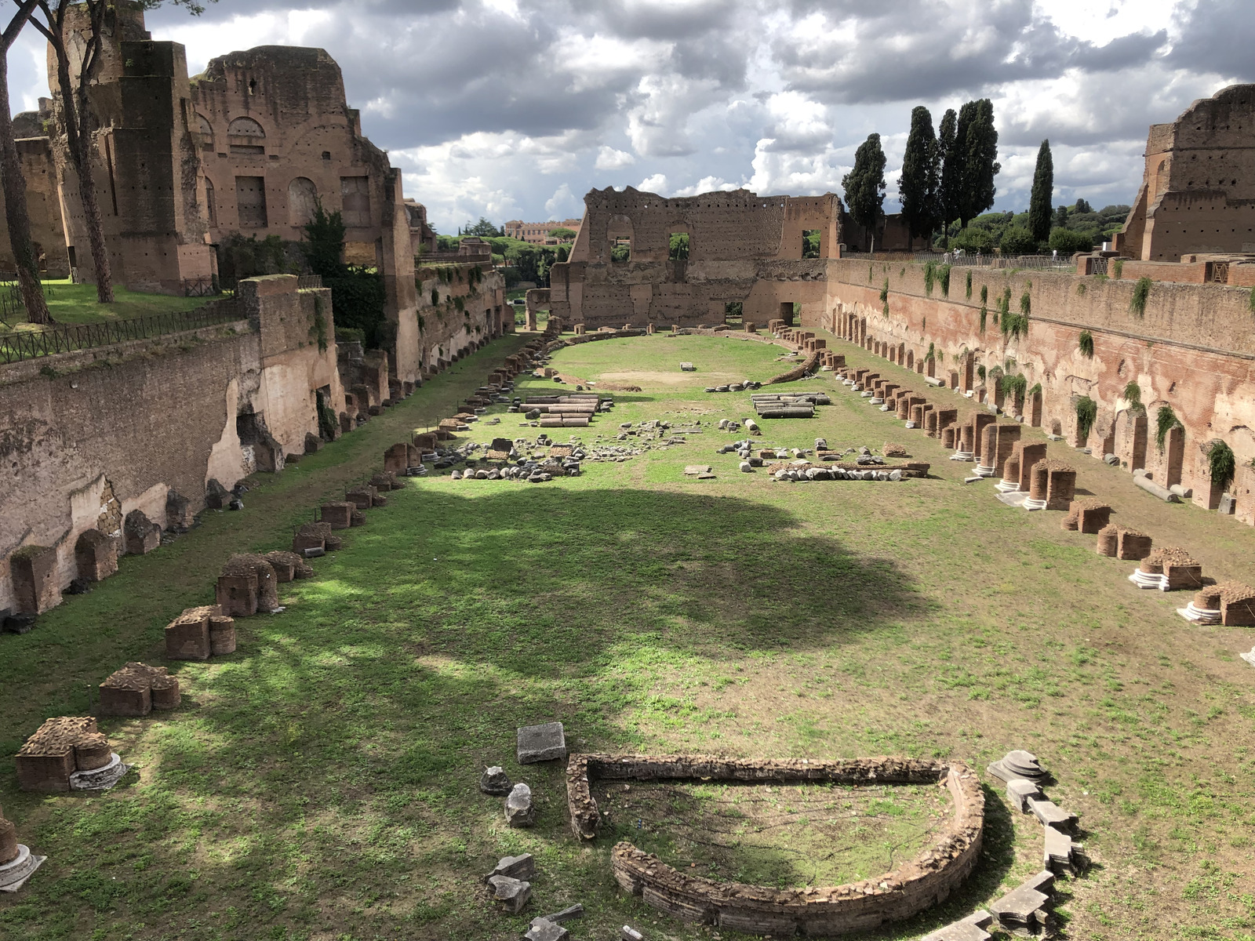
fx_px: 1015
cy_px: 470
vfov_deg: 49.7
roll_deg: +1.4
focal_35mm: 28
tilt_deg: -12.4
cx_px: 628
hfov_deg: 63.4
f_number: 1.8
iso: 20
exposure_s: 1/1279
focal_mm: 4
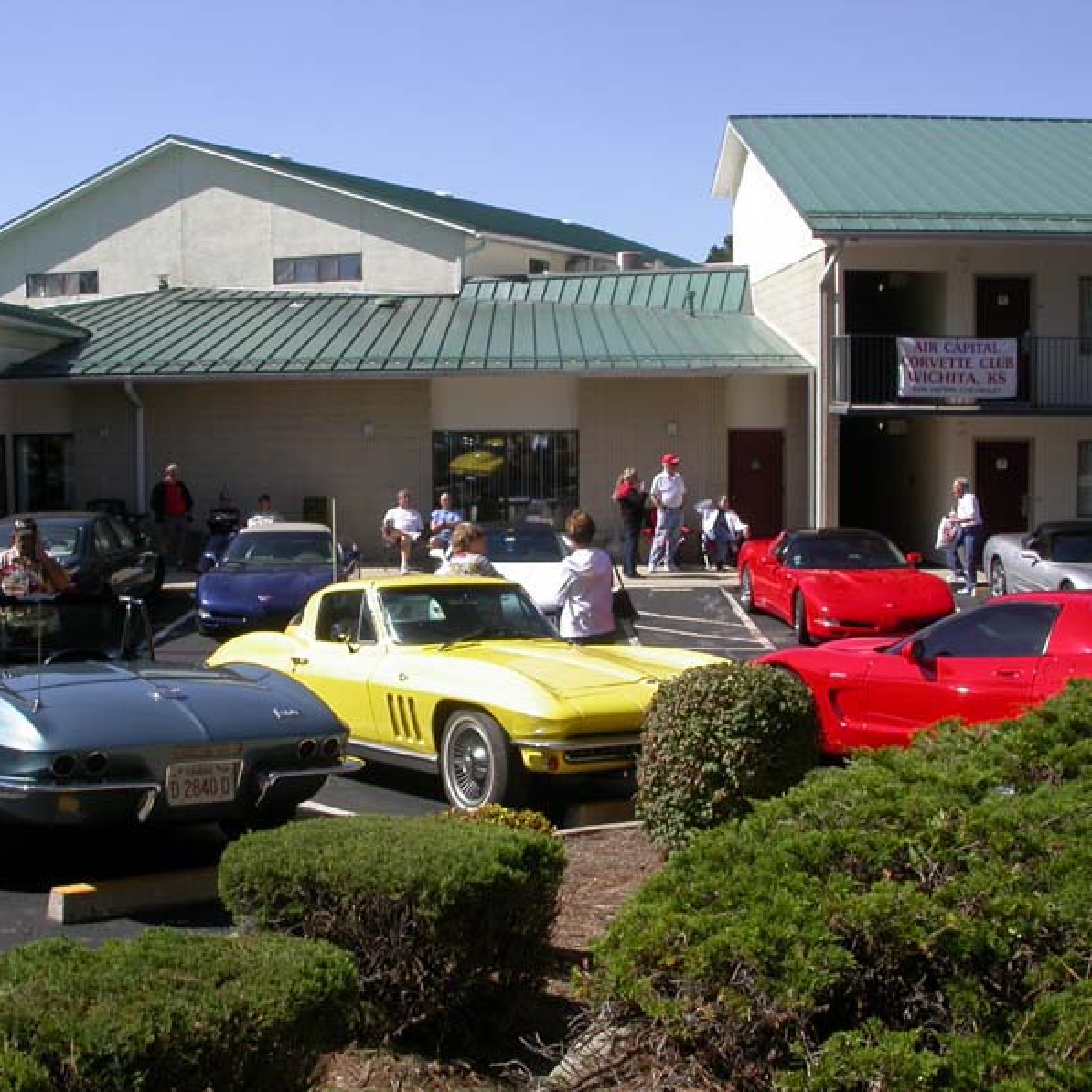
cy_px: 547
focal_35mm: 45
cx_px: 448
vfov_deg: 37.6
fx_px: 1606
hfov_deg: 37.4
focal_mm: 7.85
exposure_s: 1/308
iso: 100
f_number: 7.5
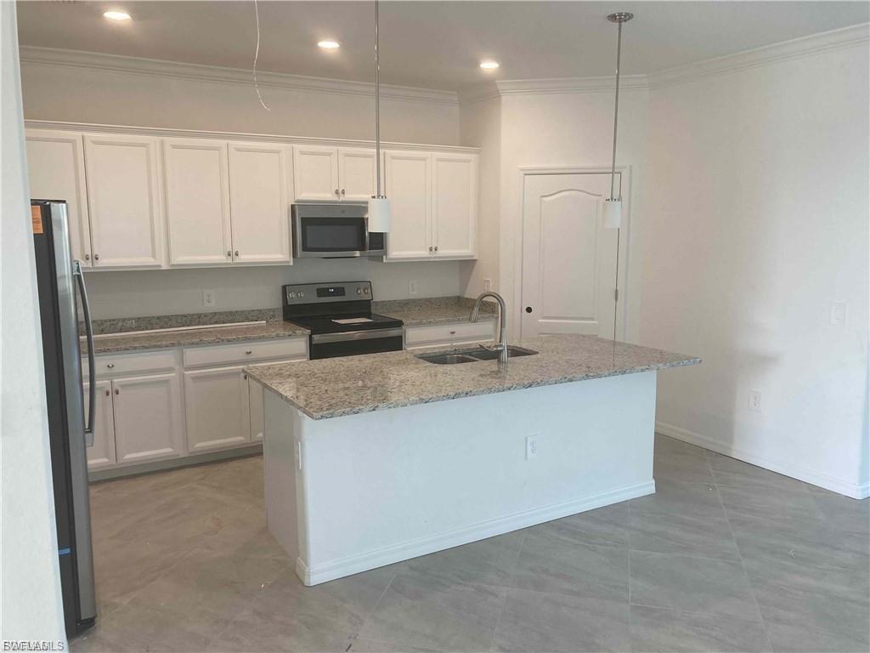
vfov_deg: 49.7
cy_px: 326
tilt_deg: -7.9
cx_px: 435
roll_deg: +0.2
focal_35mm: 28
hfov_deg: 63.4
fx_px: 704
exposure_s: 1/60
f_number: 1.8
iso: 50
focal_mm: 3.99
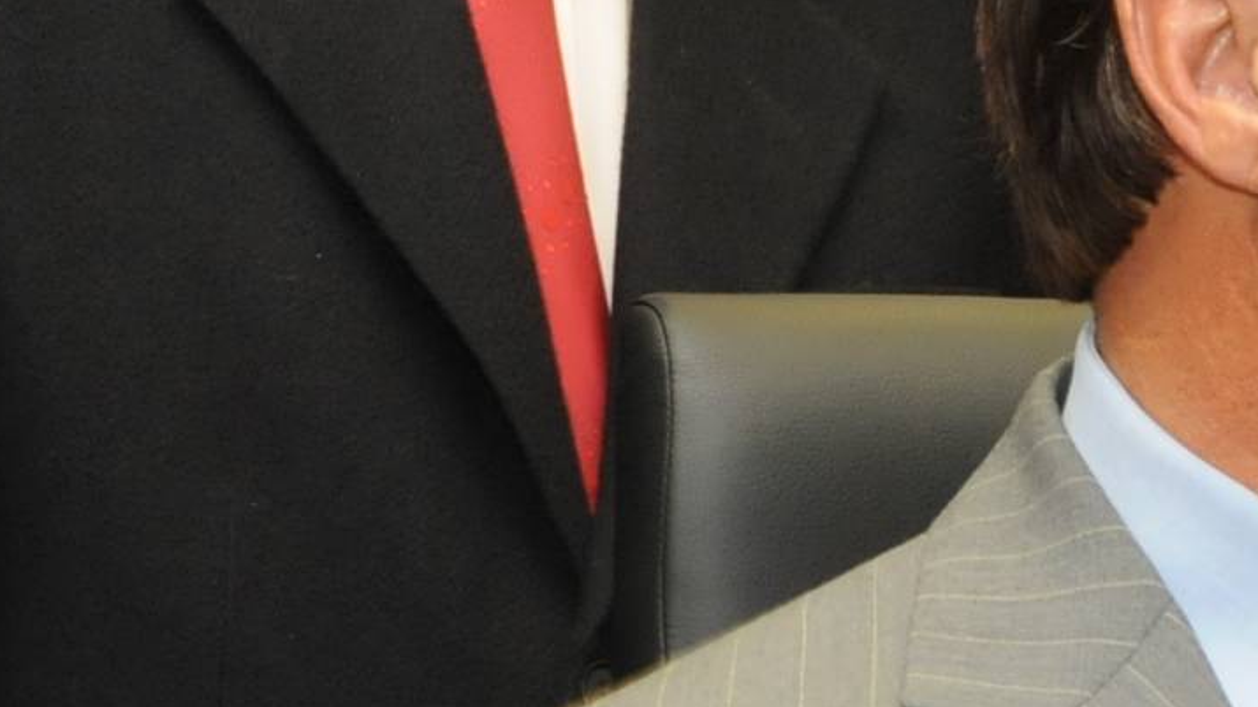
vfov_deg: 5.4
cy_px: 285
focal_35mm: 226
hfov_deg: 9.4
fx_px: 7538
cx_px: -150
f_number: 7.1
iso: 800
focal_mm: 32
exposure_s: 1/60
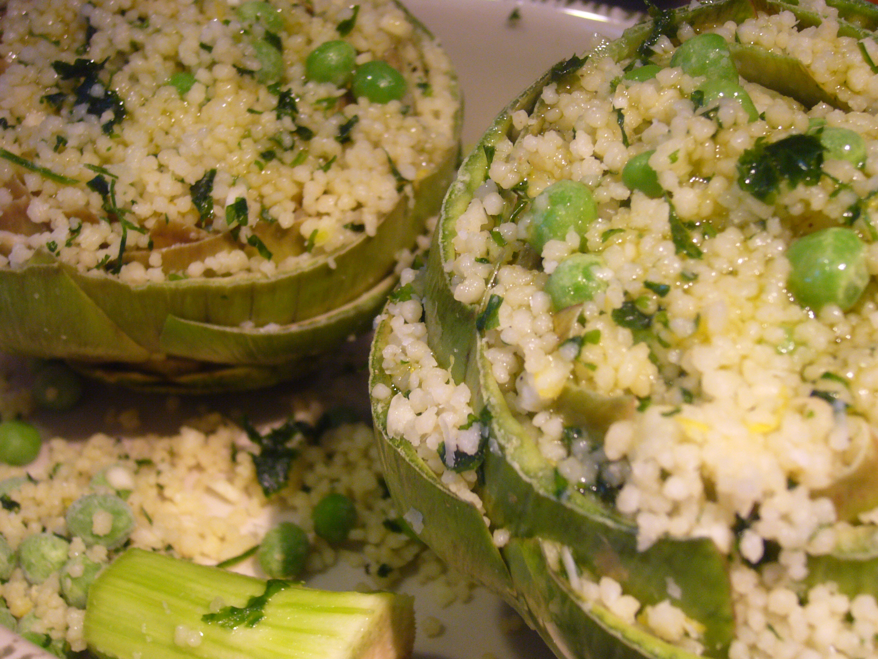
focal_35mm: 50
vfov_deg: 29.1
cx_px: 439
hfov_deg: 38.2
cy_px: 330
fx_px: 1268
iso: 160
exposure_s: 1/15
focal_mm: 8.3
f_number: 3.3
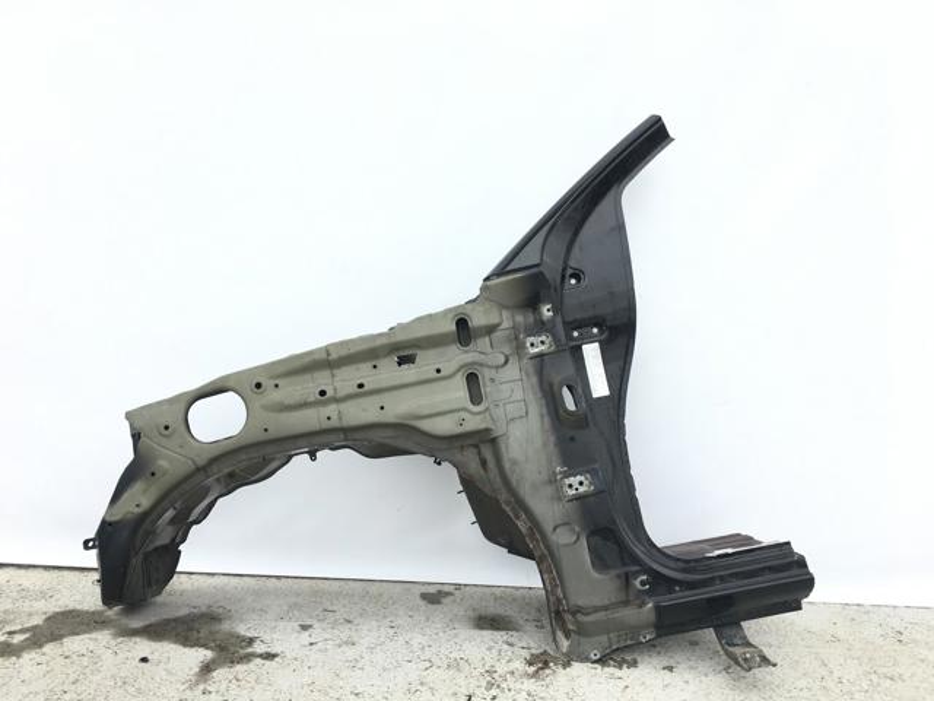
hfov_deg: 61.7
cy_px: 350
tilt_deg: -1.5
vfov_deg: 48.2
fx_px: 782
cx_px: 467
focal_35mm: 29
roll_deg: -1.3
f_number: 2.2
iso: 25
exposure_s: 1/113
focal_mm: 4.15
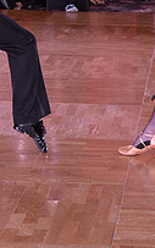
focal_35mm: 204
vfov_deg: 10.1
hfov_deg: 6.4
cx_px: 132
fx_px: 1378
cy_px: -53
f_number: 7.1
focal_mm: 70
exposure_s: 1/250
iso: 2000
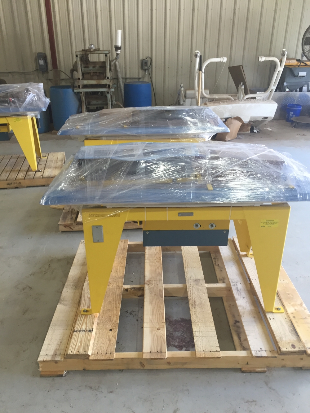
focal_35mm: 29
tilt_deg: -25.9
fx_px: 346
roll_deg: +0.7
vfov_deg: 61.7
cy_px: 206
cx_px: 155
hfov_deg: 48.2
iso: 32
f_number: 2.2
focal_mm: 4.15
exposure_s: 1/40
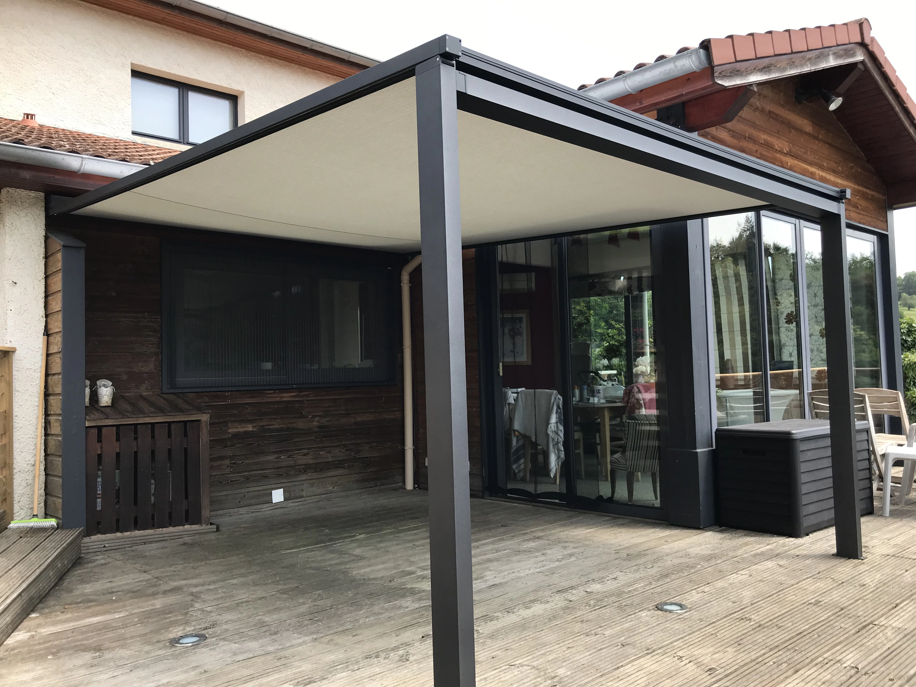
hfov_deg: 63.4
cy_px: 344
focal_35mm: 28
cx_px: 458
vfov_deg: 49.7
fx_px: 741
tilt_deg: +2.5
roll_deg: +1.6
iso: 20
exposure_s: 1/535
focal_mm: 3.99
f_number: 1.8
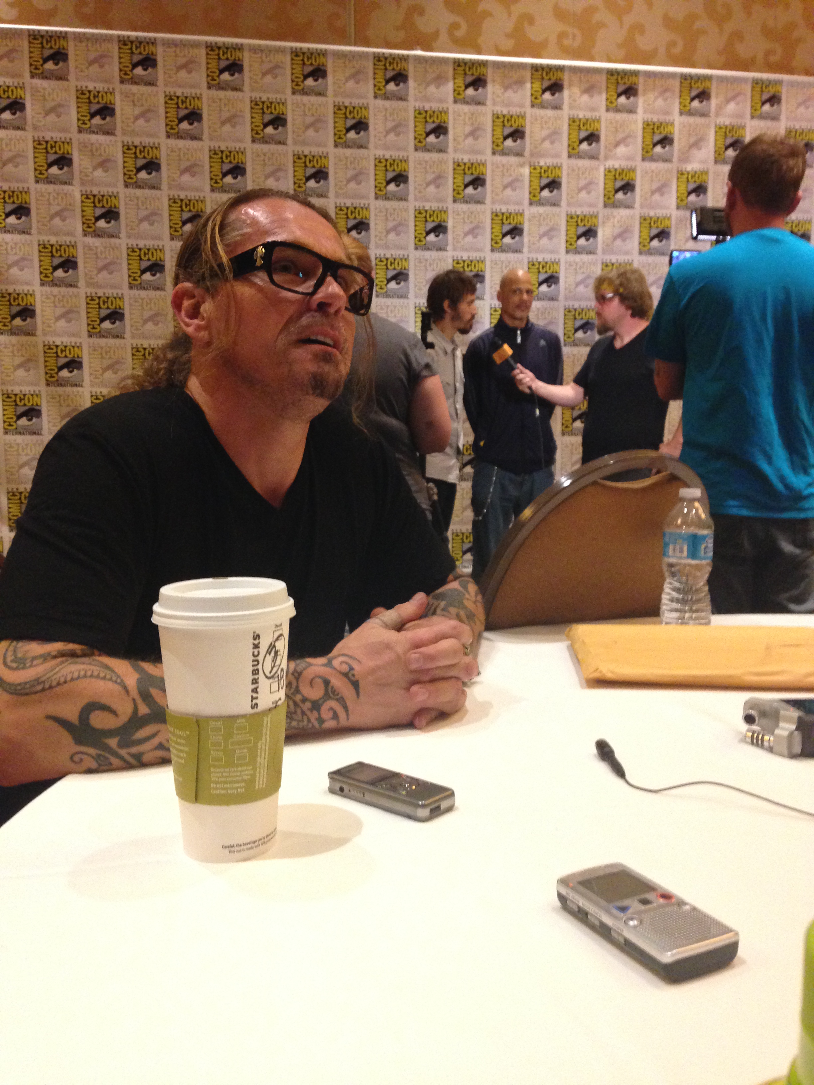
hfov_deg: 42.9
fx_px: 1035
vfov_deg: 55.4
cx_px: 407
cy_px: 542
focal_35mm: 33
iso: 400
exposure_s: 1/15
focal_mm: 4.12
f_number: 2.4
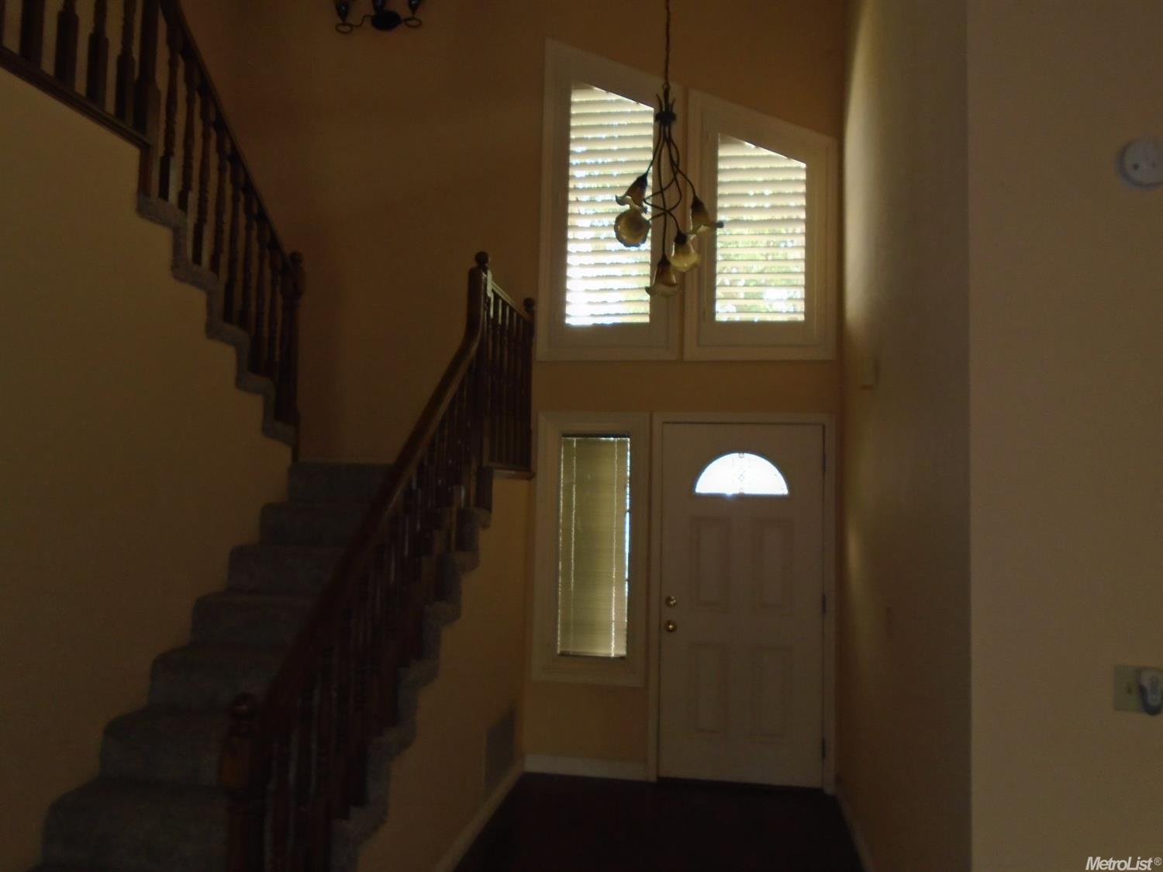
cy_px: 436
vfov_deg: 53.0
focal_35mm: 26
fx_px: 873
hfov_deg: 67.3
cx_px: 582
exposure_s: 1/30
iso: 200
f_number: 3.2
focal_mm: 4.6
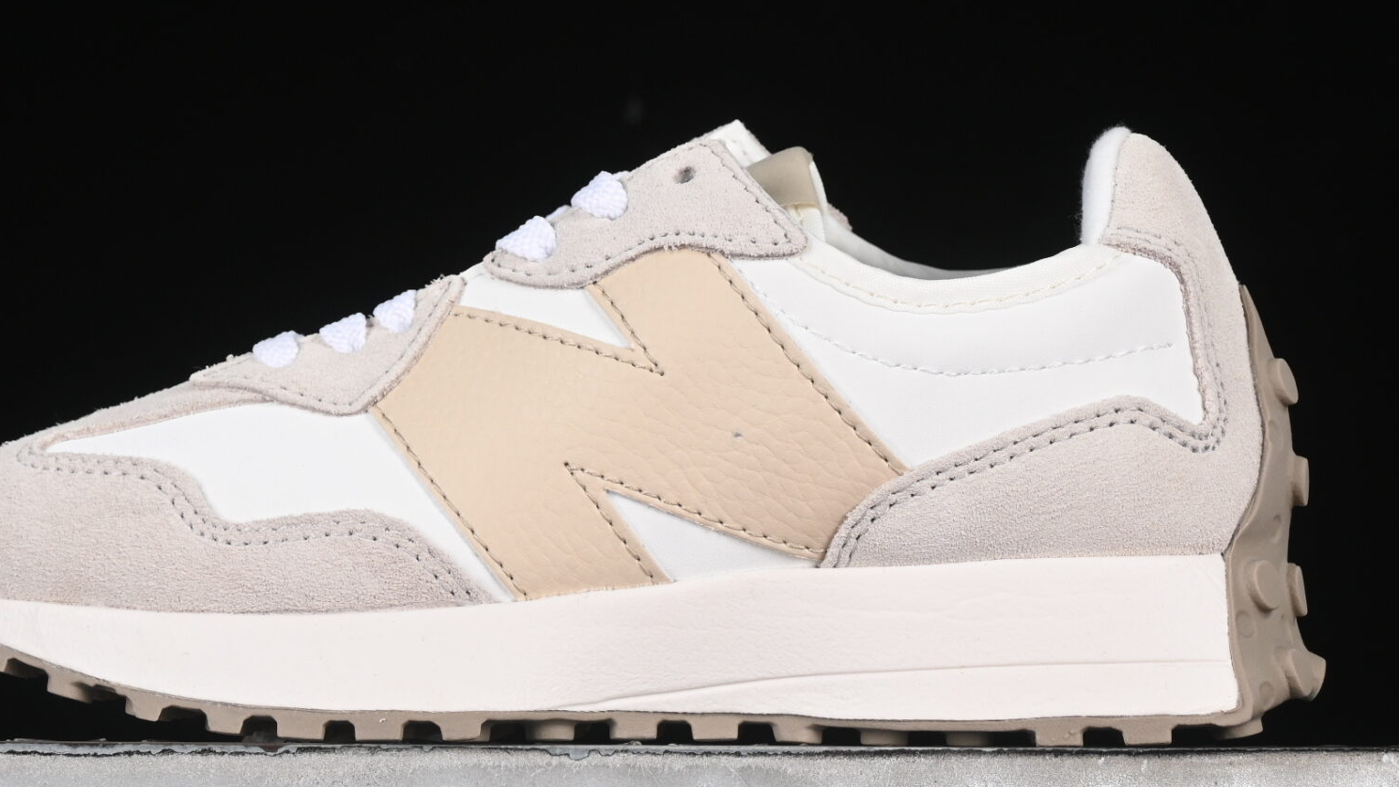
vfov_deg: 9.0
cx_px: 642
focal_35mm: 135
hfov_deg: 15.9
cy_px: 242
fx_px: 5008
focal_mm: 50
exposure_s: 1/80
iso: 160
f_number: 8
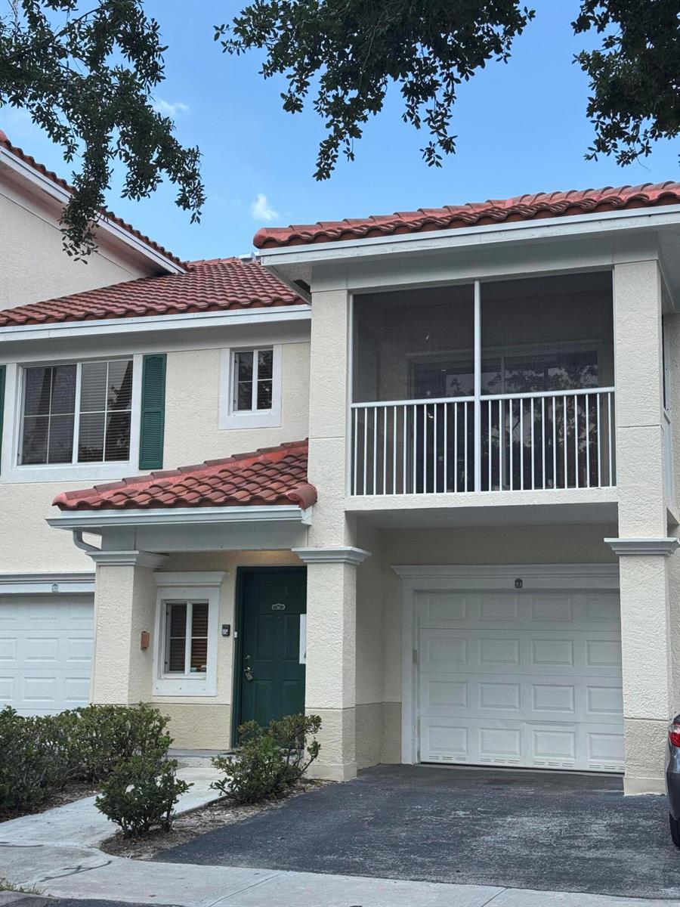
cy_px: 454
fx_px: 1257
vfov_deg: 39.7
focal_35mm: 48
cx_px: 340
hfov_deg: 30.3
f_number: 1.78
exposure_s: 1/1427
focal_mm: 6.76
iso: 64
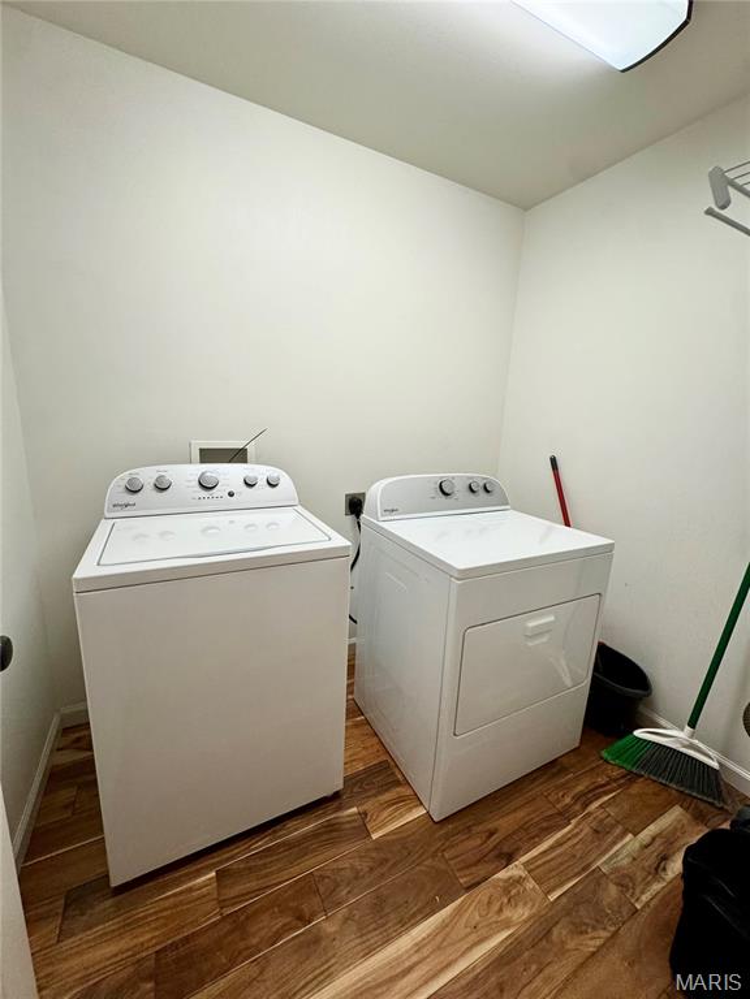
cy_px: 500
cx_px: 375
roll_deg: -2.3
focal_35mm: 14
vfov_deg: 102.1
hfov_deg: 85.7
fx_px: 404
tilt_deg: -12.4
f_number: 2.2
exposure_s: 1/120
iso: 200
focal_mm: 2.22
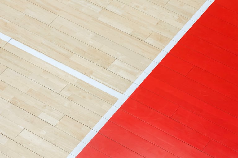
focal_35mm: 140
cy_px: 79
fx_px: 925
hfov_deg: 14.7
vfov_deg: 9.8
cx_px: 119
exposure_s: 1/160
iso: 1000
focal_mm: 140
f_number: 9
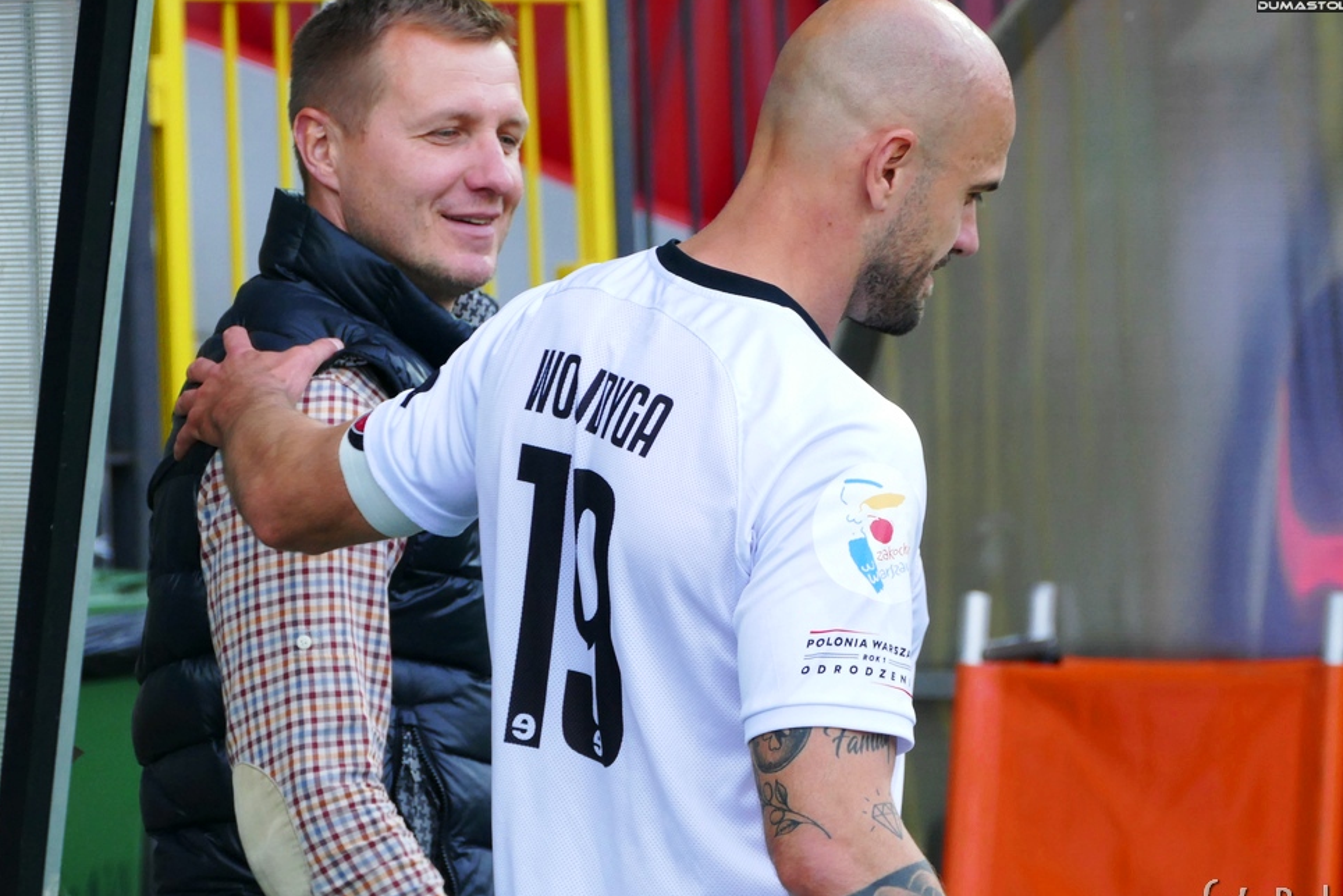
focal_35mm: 280
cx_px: 636
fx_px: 10448
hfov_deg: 7.4
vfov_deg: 4.9
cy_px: 410
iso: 500
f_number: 4
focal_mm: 85.83
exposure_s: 1/500
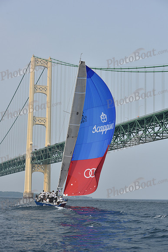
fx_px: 490
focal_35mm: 70
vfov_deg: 28.8
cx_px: 84
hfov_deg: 19.5
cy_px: 126
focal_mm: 70
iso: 250
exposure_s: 1/1250
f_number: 8
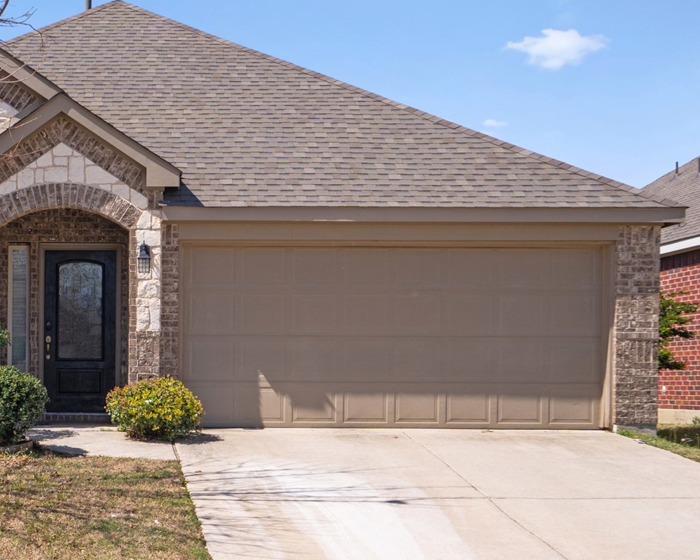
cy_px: 383
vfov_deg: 24.4
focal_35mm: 62
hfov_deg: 29.4
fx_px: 1284
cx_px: 91
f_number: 7.1
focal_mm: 31
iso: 400
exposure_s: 1/160
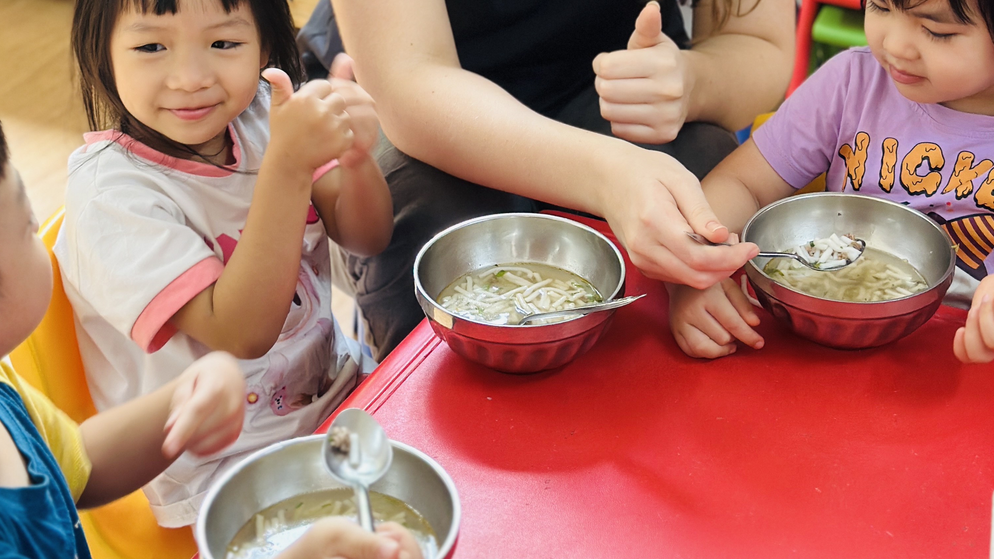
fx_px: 1845
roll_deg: -0.3
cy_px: -10
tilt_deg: -23.5
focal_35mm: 70
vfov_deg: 16.8
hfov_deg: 30.2
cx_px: 496
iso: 320
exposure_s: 1/60
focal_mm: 6.86
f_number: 1.78
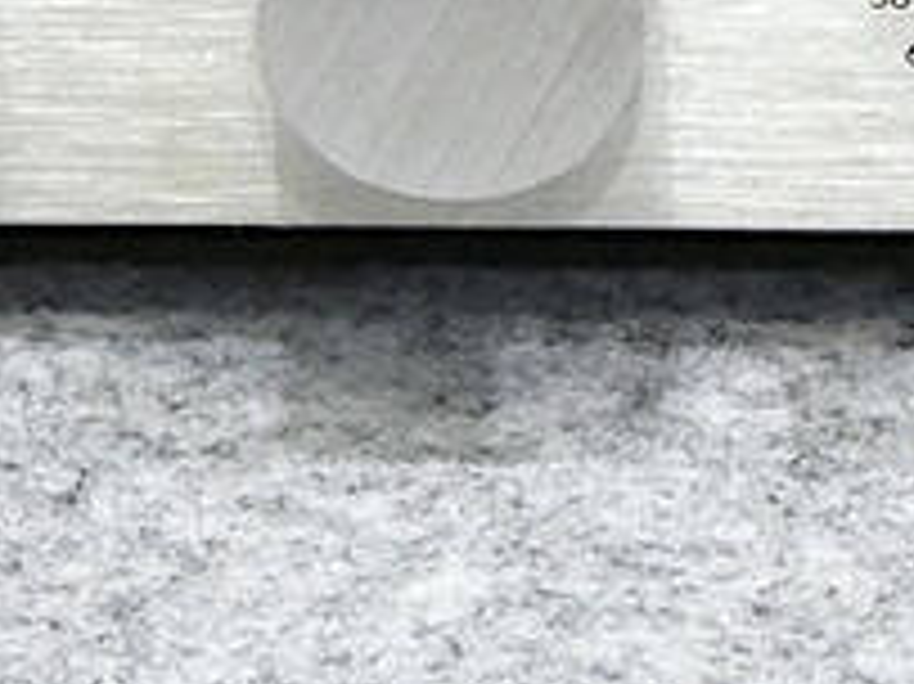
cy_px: -4
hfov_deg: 3.1
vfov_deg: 2.3
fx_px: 16862
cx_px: 392
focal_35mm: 639
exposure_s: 1/10
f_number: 7.1
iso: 400
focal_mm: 24.2
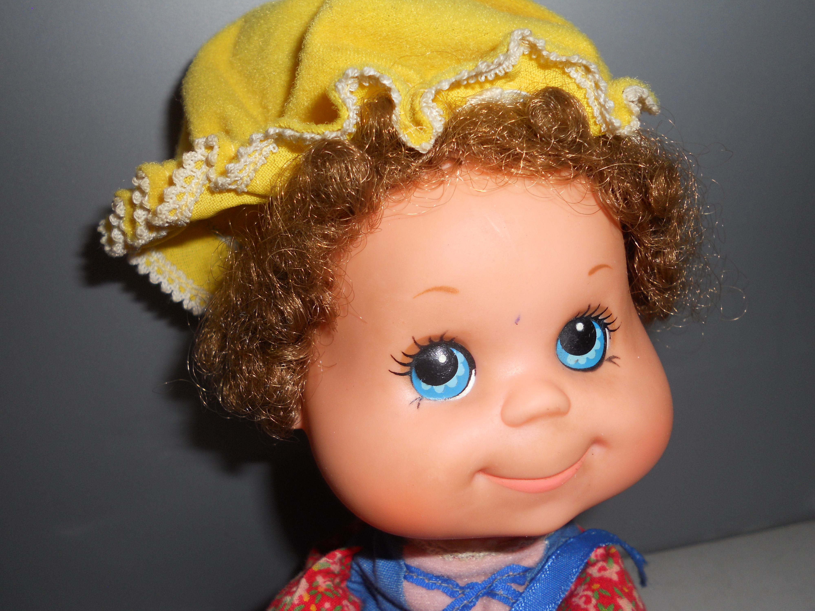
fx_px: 753
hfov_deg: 56.8
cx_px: 408
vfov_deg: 44.2
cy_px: 306
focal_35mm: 32
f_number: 8.8
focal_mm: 5.8
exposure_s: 1/25
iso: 80
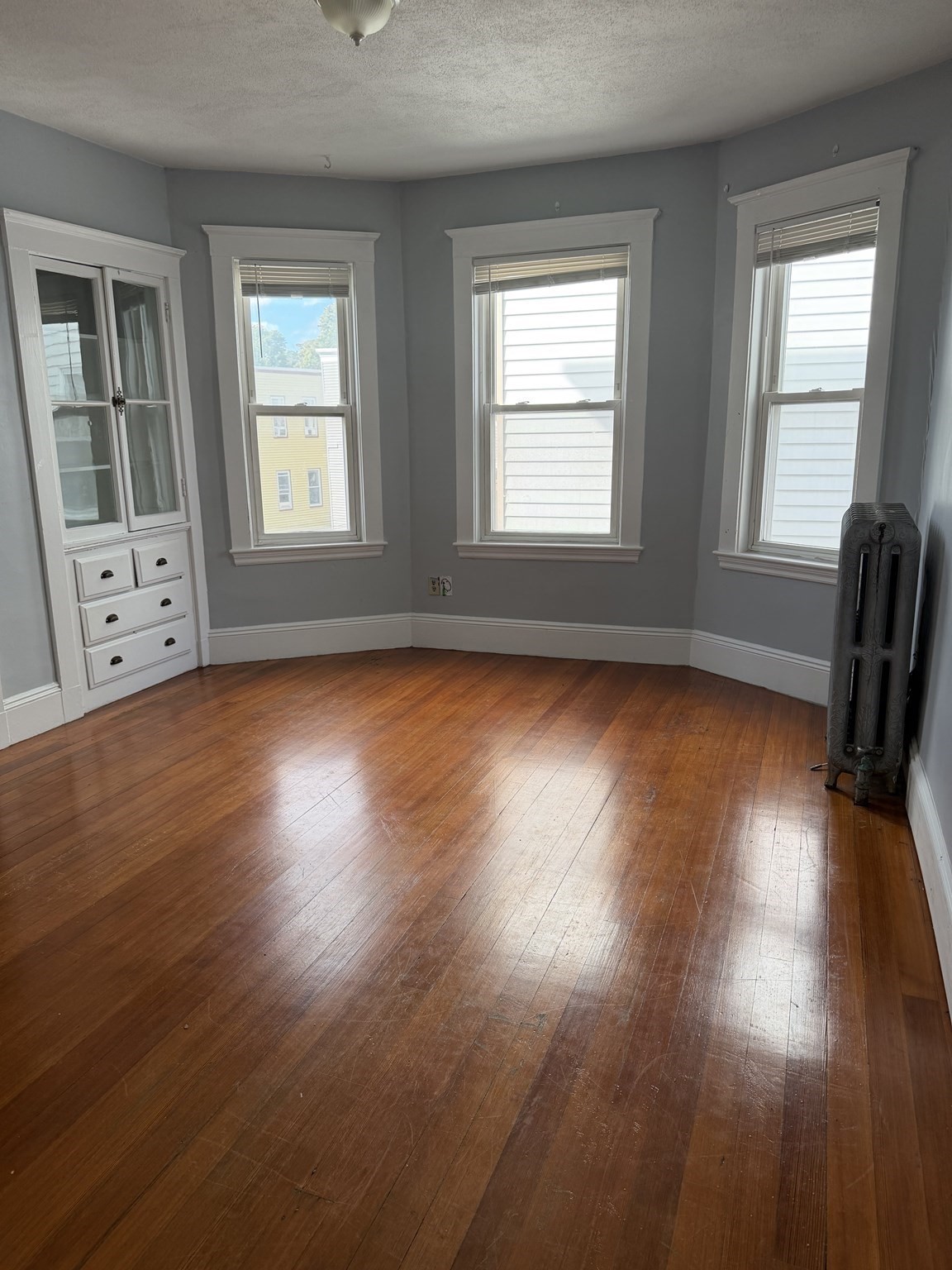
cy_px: 635
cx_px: 476
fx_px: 880
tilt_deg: -12.7
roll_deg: -0.2
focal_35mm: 24
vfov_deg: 71.6
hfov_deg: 56.8
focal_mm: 6.76
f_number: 1.78
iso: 100
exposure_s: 1/190
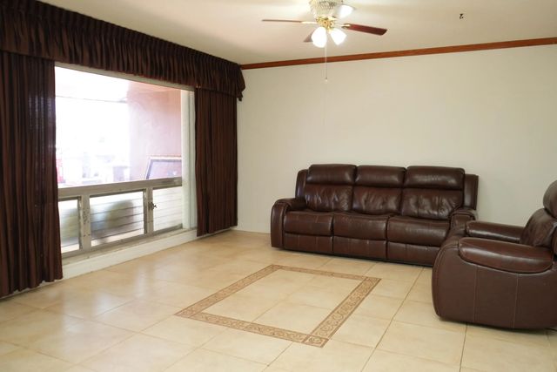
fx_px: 433
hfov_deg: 65.5
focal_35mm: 28
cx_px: 278
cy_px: 186
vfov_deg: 46.4
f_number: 4
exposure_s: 1/160
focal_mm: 28
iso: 1250
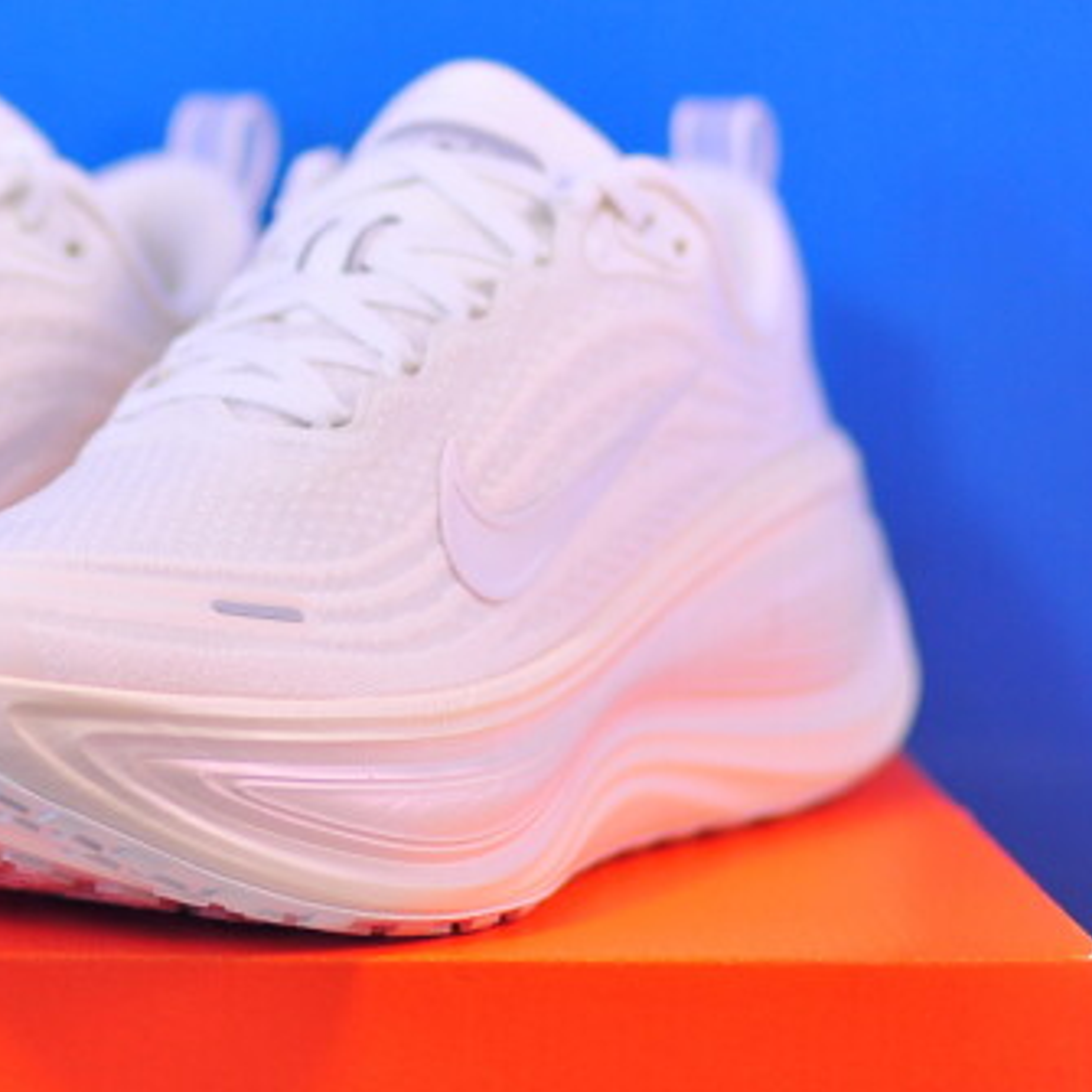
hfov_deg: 11.4
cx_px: 13
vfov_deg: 11.5
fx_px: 5425
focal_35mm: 152
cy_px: 236
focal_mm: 50
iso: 250
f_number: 2
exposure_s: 1/320
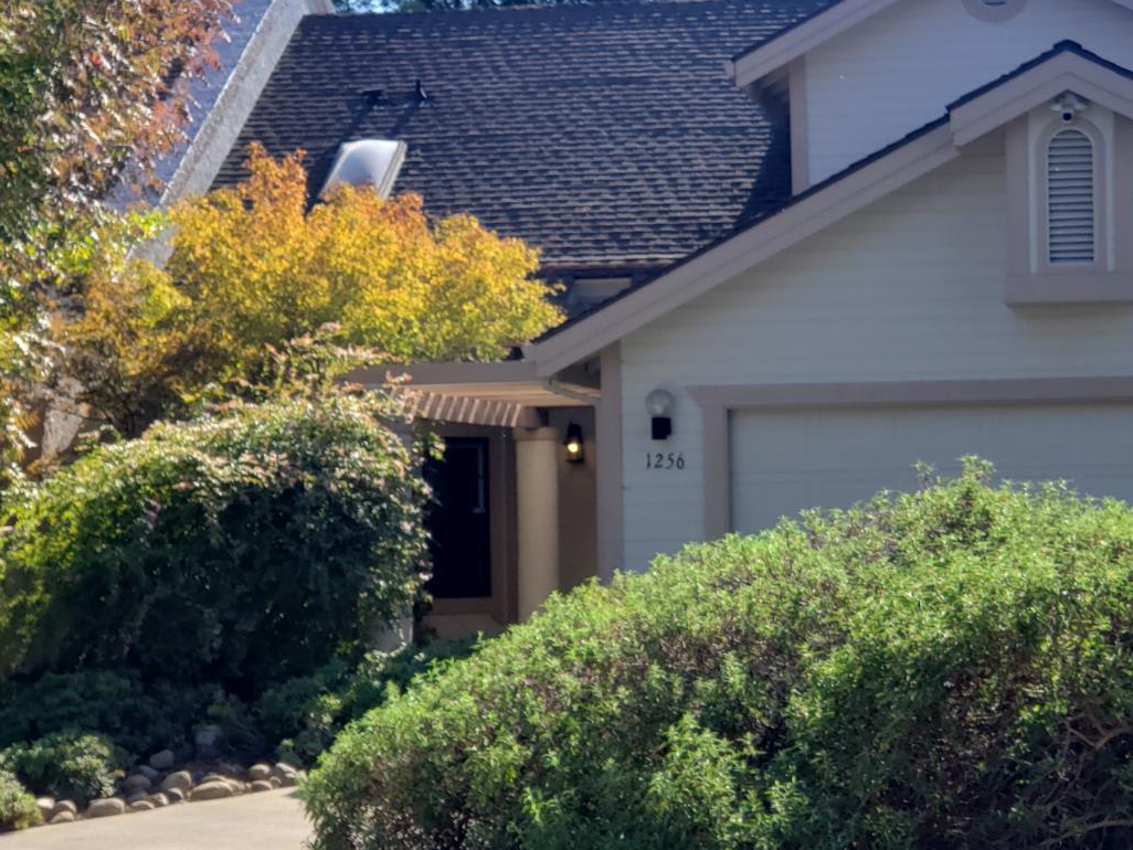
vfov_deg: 19.4
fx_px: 2488
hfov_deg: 25.6
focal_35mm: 76
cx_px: 695
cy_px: 367
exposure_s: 1/466
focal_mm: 6
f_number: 2.4
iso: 32
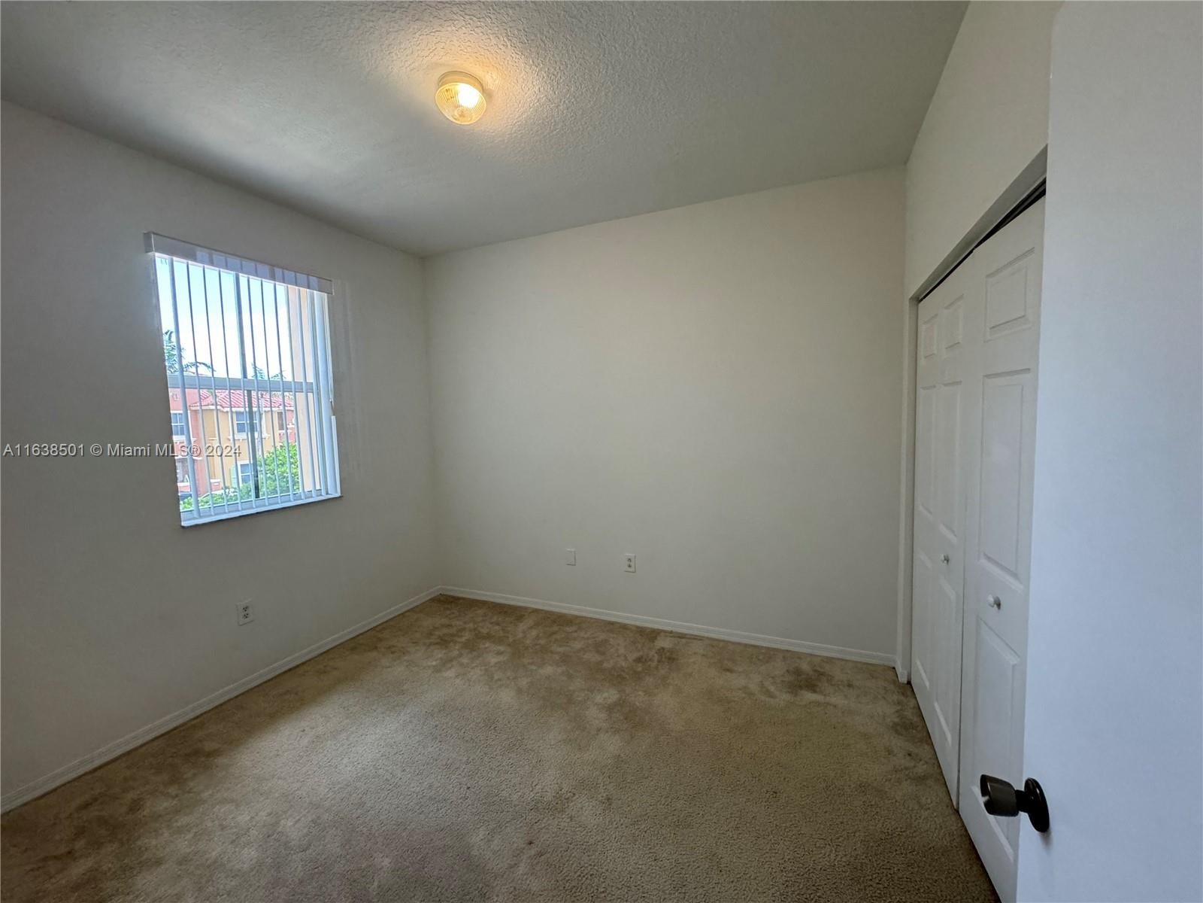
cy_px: 452
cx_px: 602
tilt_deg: -4.9
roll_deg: +1.6
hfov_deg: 102.1
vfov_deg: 85.7
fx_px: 487
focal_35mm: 14
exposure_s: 1/120
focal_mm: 2.22
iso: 320
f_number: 2.2
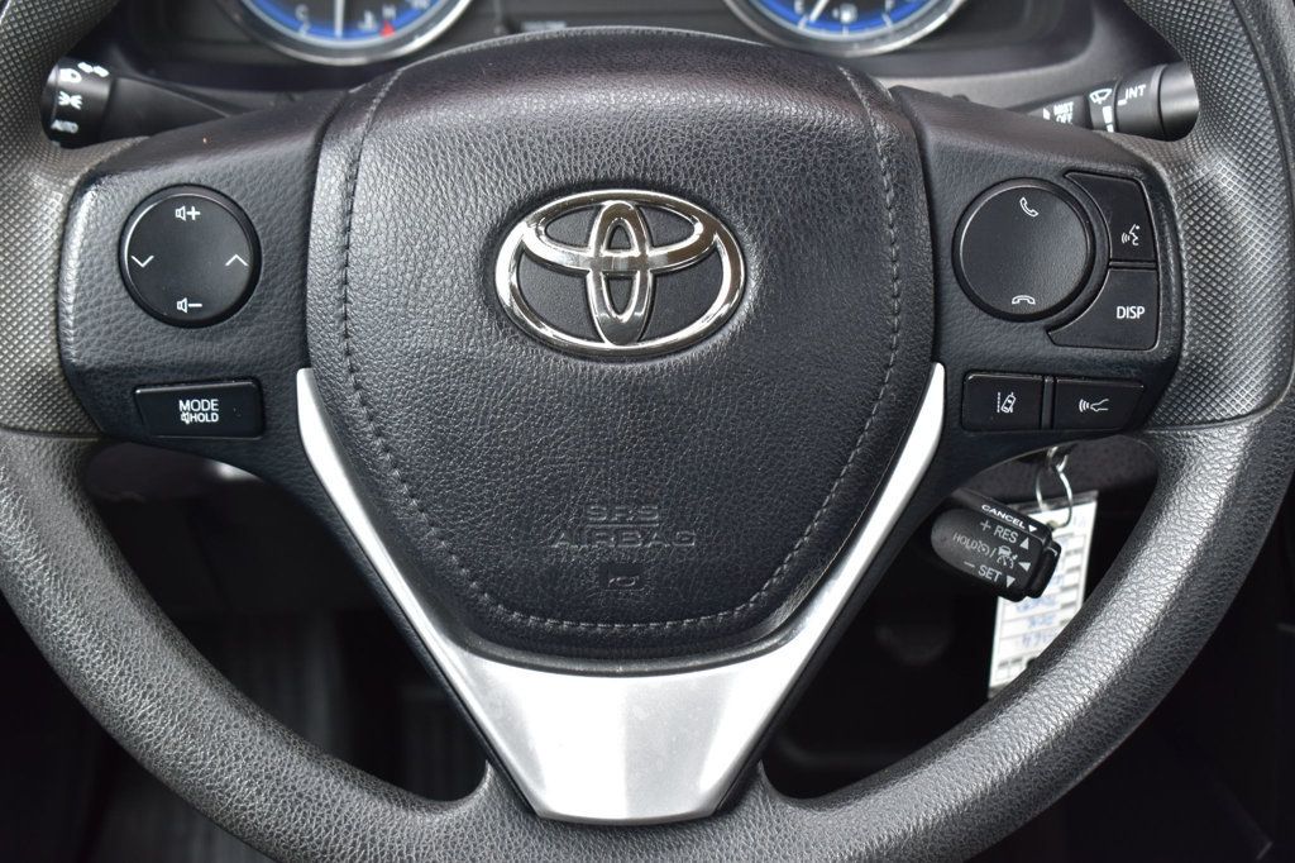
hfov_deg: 27.0
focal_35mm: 75
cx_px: 648
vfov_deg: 18.2
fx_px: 2697
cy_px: 432
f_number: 8
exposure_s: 1/50
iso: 400
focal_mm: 50
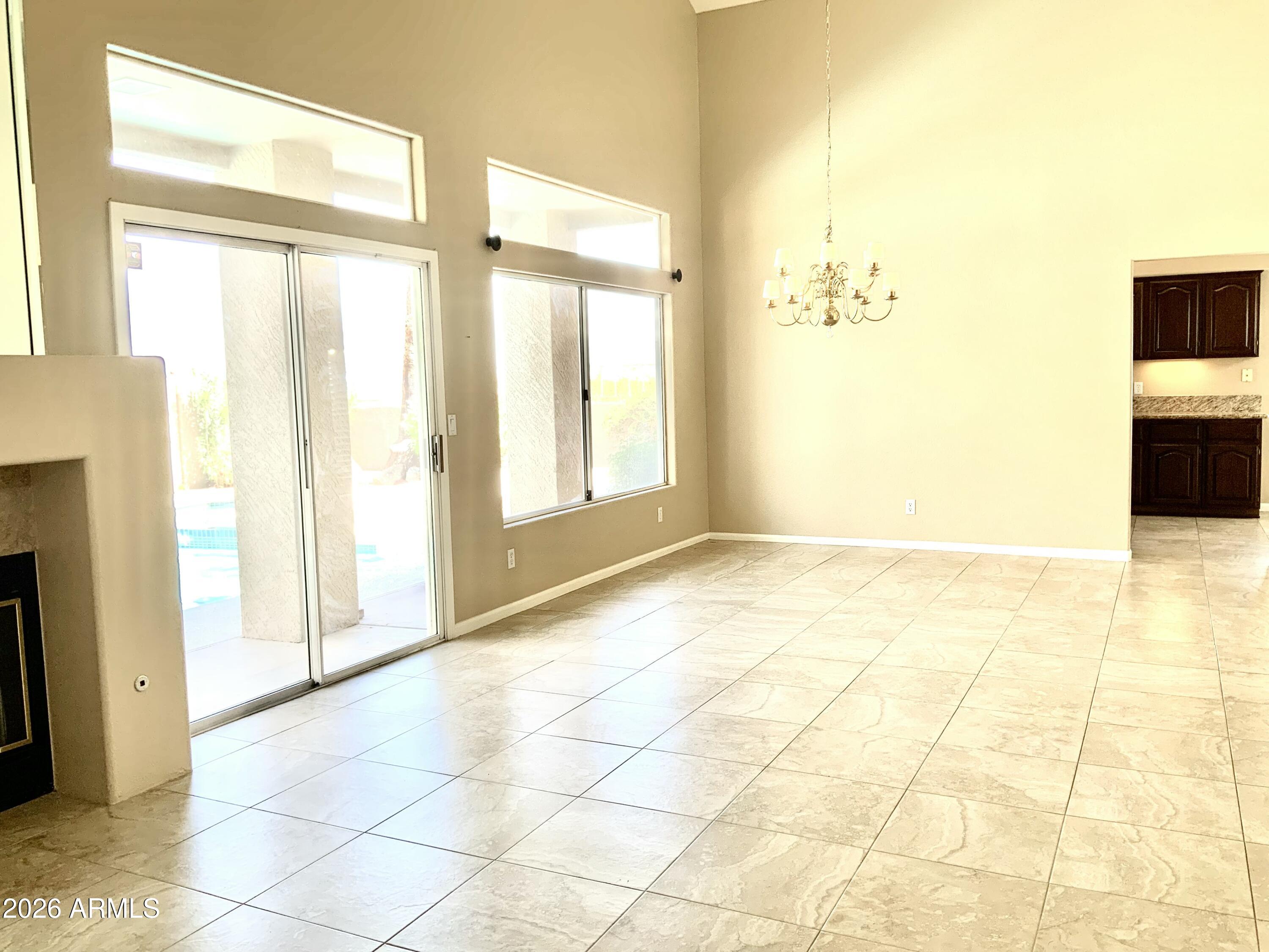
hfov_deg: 61.7
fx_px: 1063
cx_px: 634
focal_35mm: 29
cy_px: 476
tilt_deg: -6.0
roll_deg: +2.0
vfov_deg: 48.2
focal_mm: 3
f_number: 1.8
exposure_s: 1/120
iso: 25
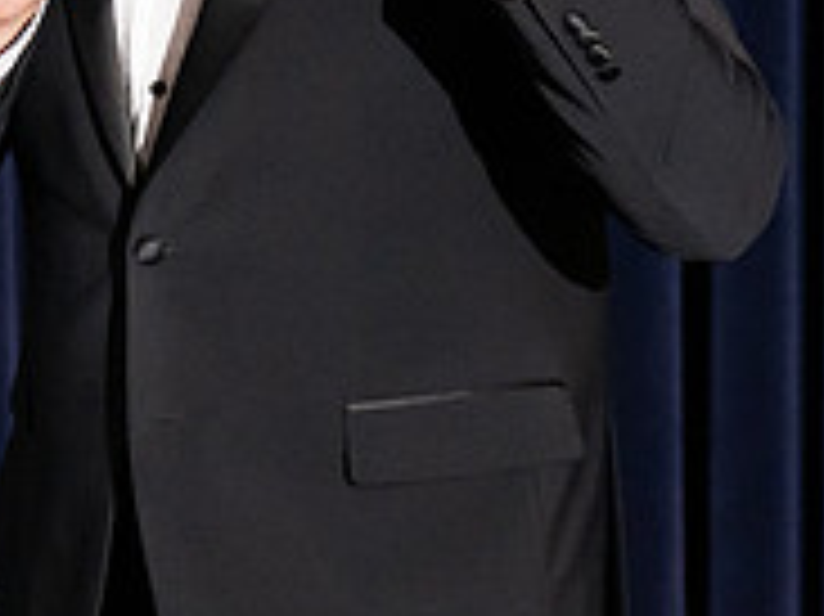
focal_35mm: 685
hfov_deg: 2.9
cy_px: -85
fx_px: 16295
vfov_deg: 2.2
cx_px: 122
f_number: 5
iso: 2500
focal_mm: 150
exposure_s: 1/200
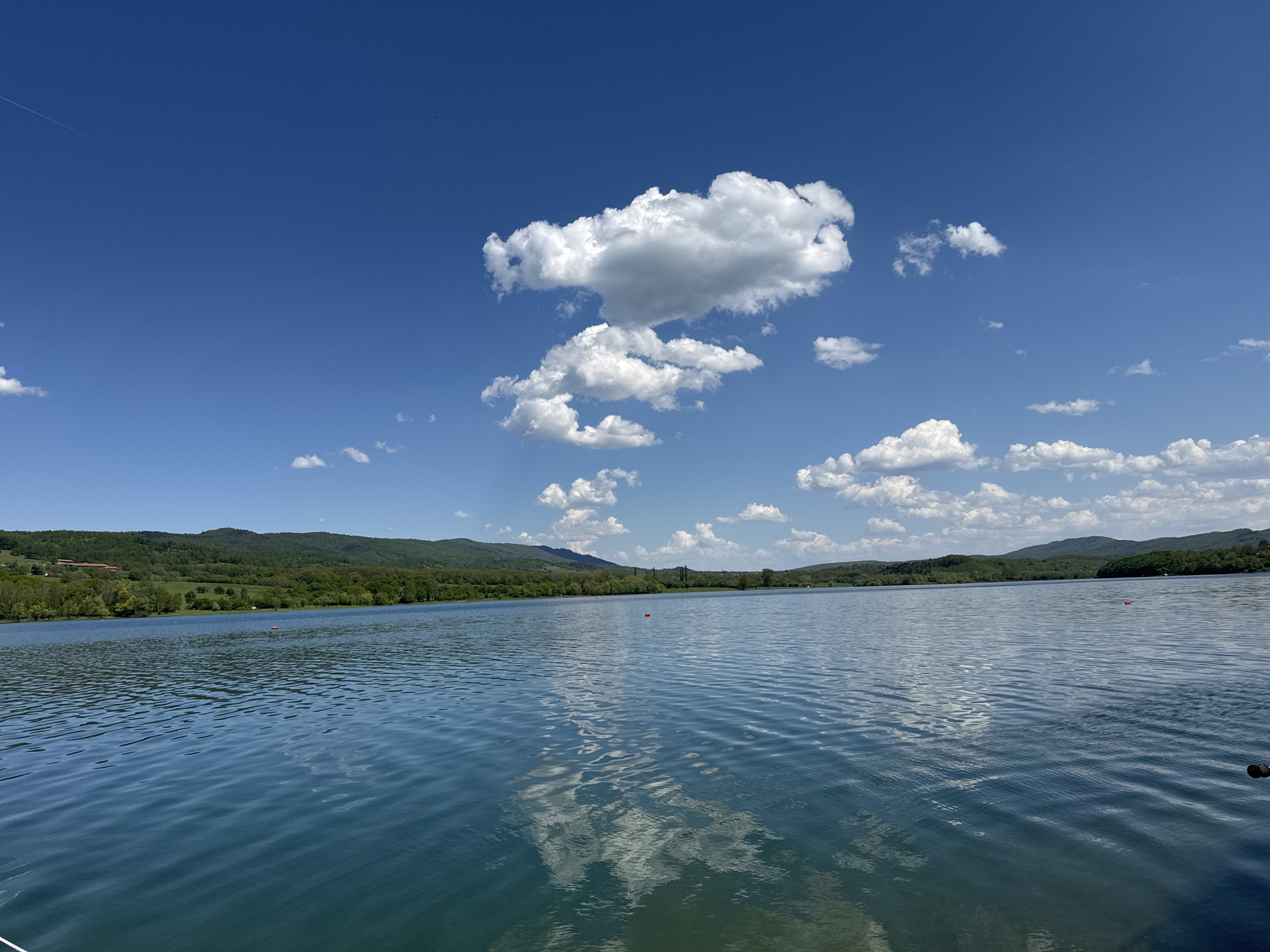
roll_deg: +2.5
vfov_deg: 56.8
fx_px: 881
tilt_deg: +7.9
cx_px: 635
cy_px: 476
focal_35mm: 24
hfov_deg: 71.6
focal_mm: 6.76
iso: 80
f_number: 1.78
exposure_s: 1/9009
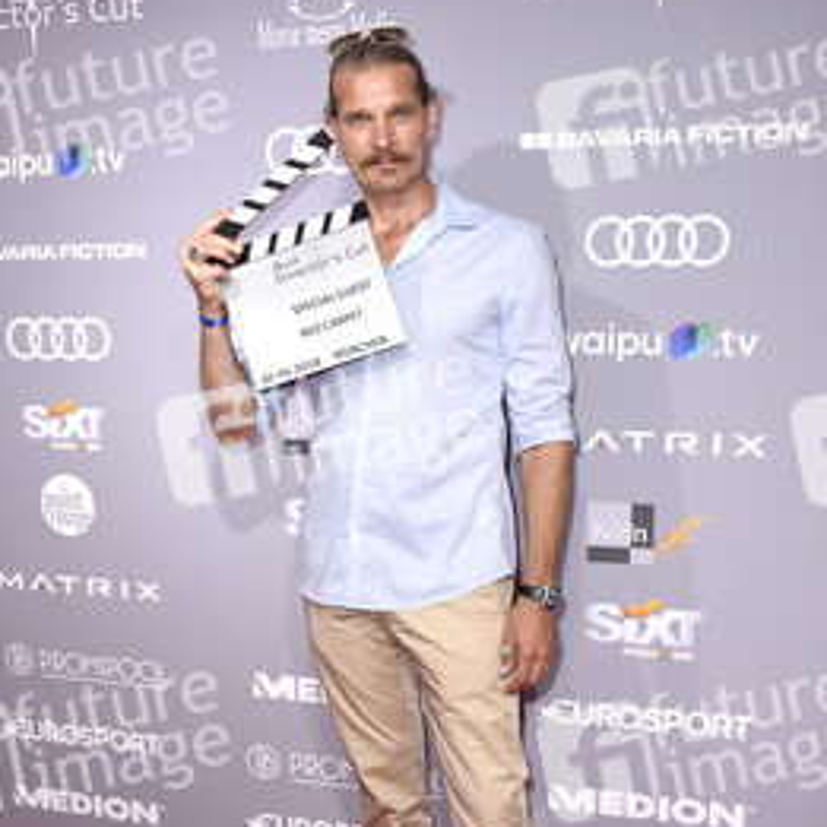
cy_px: 589
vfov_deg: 38.4
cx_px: 412
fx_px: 1162
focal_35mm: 43
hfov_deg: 39.2
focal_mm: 22
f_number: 6.3
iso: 250
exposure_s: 1/160
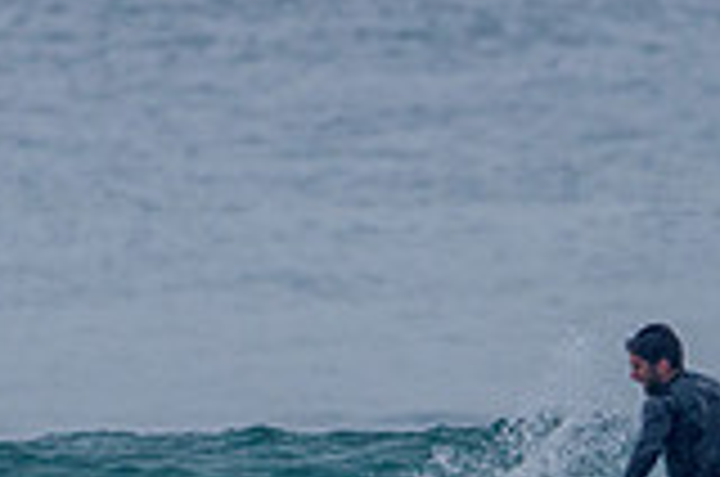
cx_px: 603
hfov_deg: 0.9
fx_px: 44451
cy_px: 646
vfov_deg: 0.6
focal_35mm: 2227
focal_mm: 500
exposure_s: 1/2000
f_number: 5.6
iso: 720
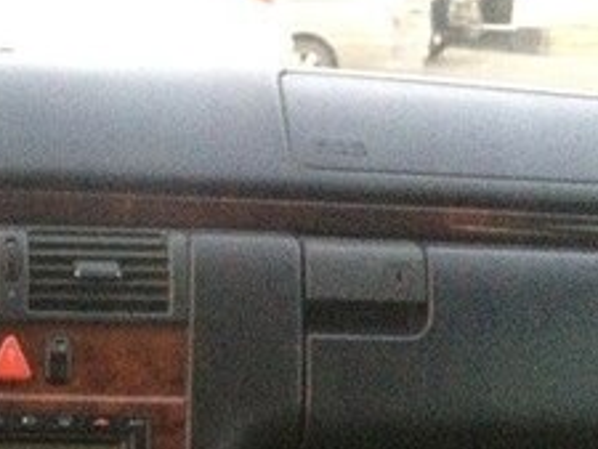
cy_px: 575
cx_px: 50
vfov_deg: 16.5
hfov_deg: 22.4
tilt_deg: -21.5
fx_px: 1469
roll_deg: -1.5
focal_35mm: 85
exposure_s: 1/17
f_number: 2.2
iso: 640
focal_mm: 4.15
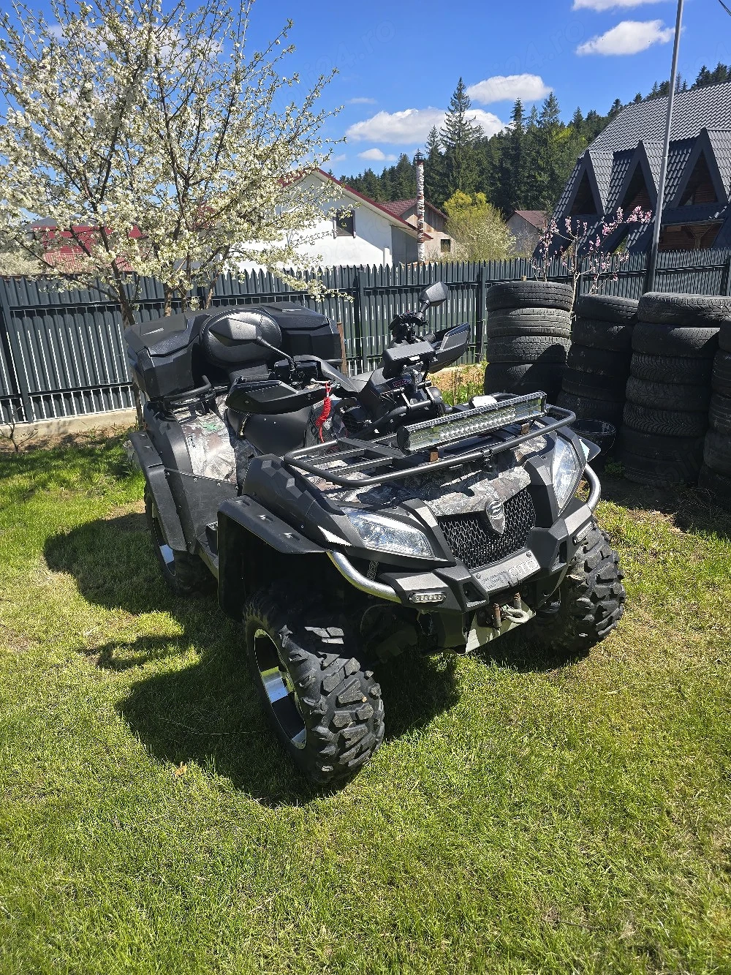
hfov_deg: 58.9
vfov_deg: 73.9
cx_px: 366
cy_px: 488
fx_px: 647
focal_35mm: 23
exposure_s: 1/556
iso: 12
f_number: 1.7
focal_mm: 6.3
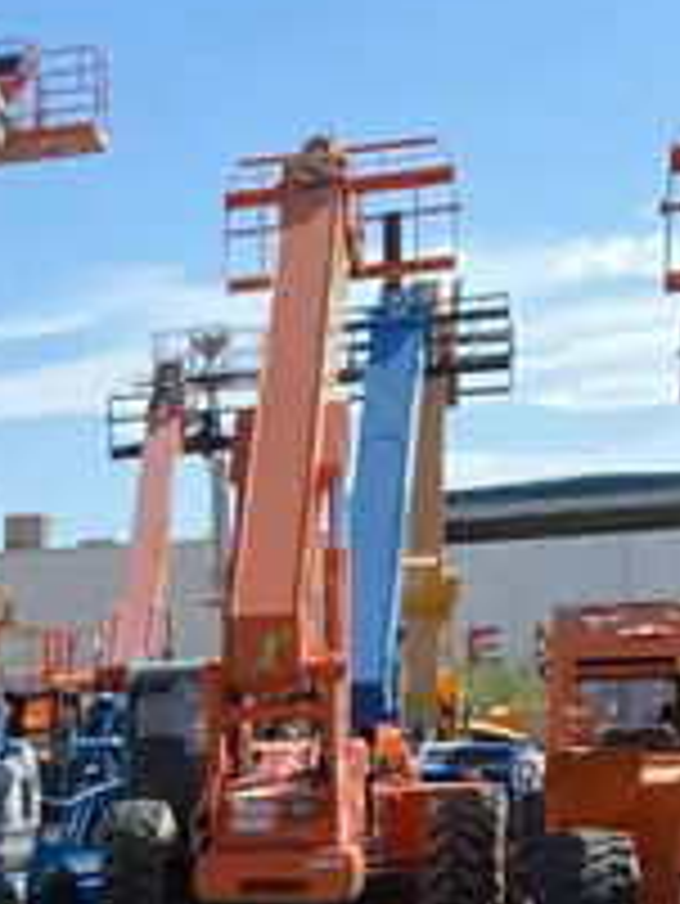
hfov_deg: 13.9
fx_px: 2486
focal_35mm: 95
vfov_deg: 19.7
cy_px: 1010
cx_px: -522
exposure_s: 1/2105
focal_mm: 4.25
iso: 32
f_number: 1.8
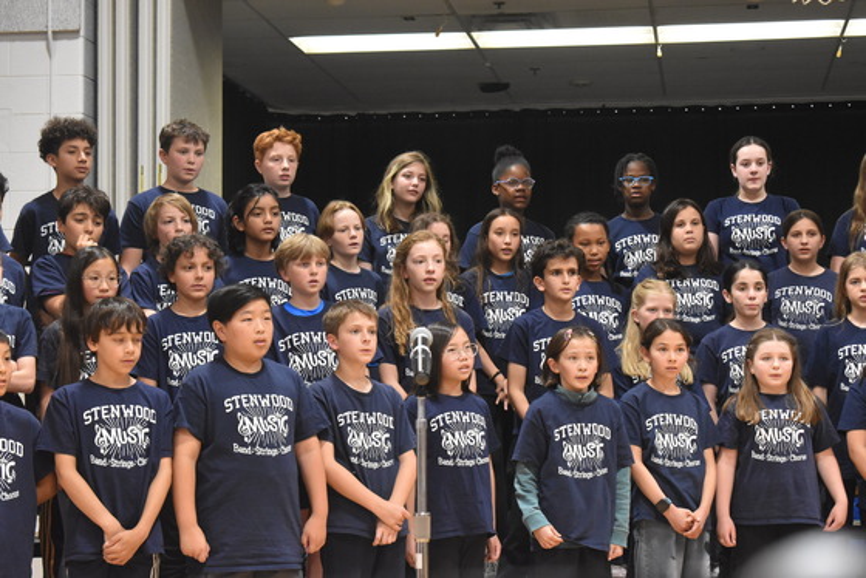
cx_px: 433
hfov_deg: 24.6
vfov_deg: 16.6
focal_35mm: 82
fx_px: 1986
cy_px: 289
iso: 3200
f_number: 5.6
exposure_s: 1/60
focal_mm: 55
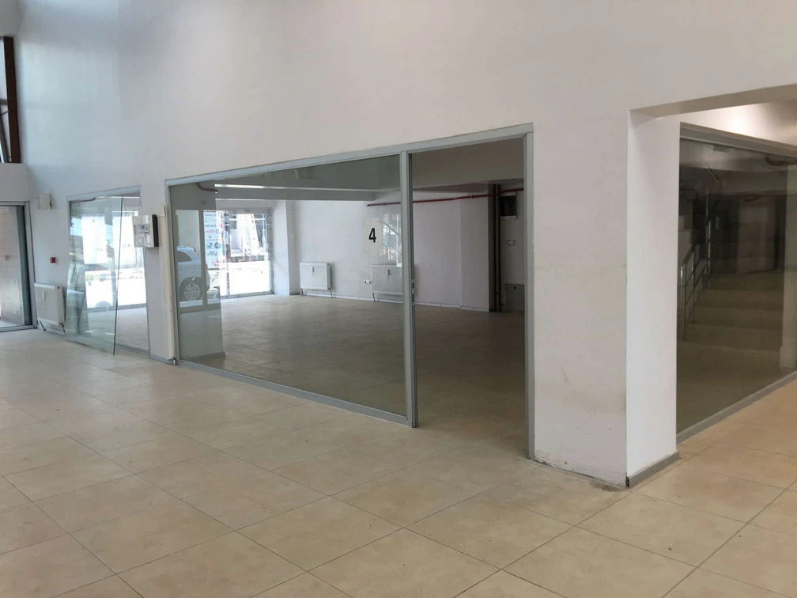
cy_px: 299
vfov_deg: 48.2
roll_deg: +0.6
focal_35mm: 29
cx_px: 398
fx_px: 668
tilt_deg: -3.7
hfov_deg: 61.7
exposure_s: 1/50
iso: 32
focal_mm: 4.15
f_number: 2.2
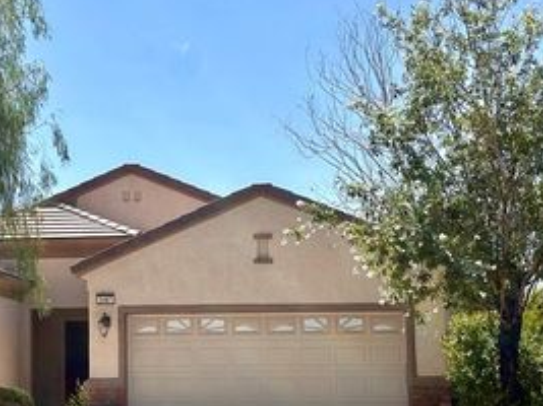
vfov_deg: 16.4
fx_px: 1411
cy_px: 206
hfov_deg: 21.6
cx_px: 130
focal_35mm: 90
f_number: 1.78
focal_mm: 6.86
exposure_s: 1/5000
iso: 64
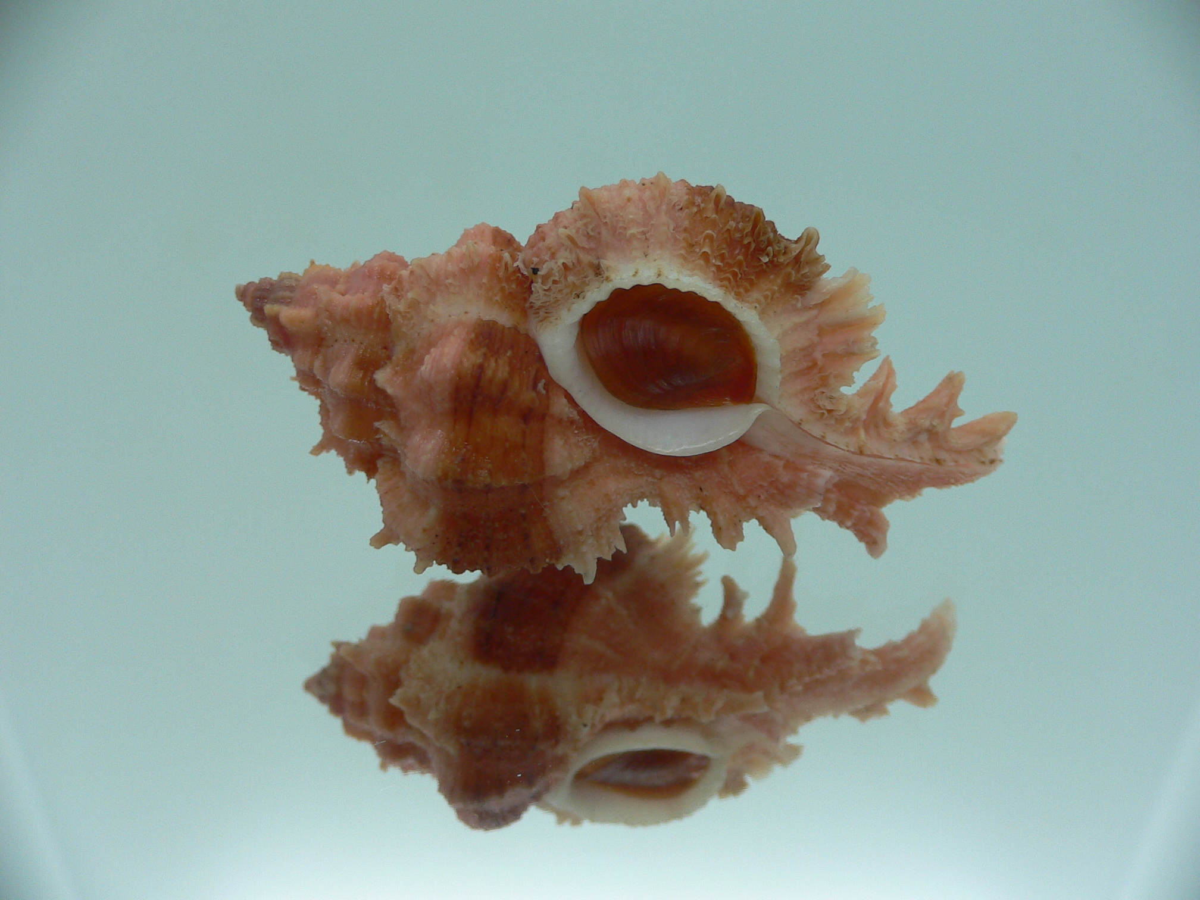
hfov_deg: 52.6
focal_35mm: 35
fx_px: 1213
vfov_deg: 40.7
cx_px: 600
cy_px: 450
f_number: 2.8
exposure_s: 1/60
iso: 80
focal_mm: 4.6
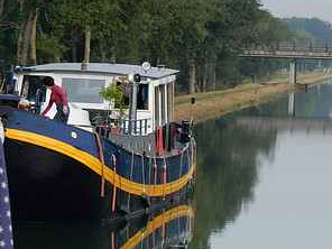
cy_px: 140
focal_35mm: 321
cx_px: 289
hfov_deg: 6.2
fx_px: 3079
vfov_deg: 4.6
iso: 125
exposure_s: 1/250
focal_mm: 29.2
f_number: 6
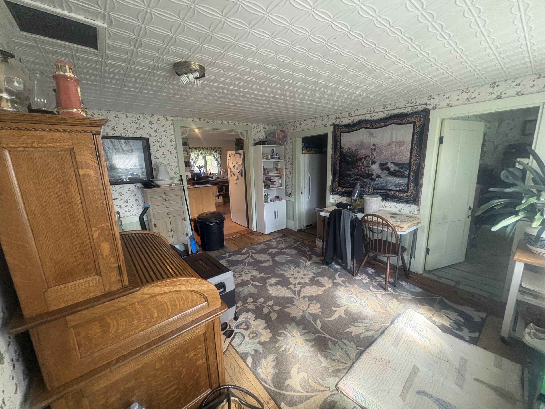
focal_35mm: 14
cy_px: 204
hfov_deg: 102.1
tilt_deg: -10.4
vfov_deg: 85.7
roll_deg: +2.3
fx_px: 220
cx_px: 272
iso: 320
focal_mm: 2.22
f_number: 2.2
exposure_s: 1/60
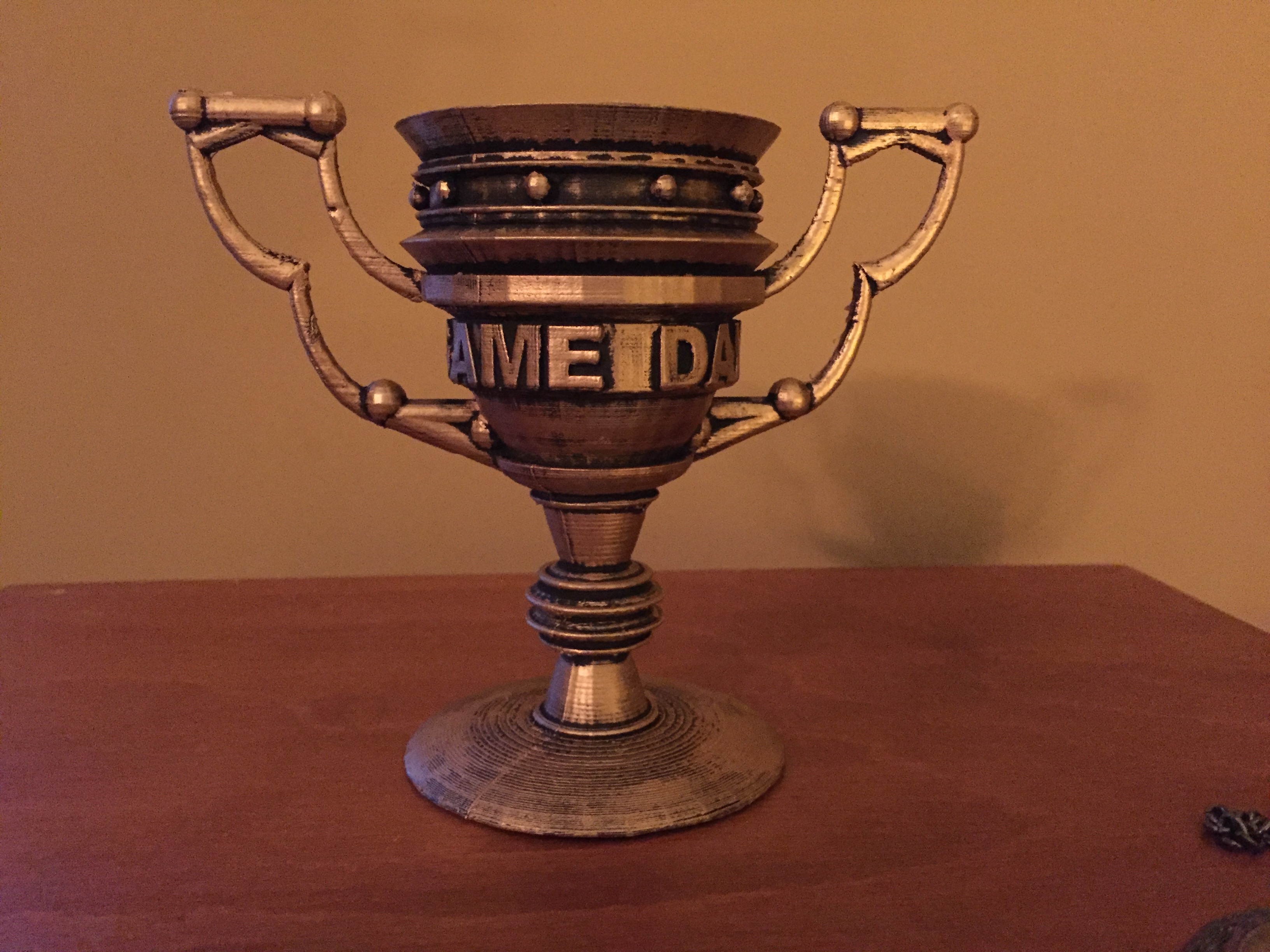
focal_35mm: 29
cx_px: 635
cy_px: 476
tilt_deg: -11.4
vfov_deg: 48.2
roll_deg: -1.6
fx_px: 1064
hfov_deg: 61.7
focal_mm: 4.15
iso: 1000
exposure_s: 1/15
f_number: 2.2
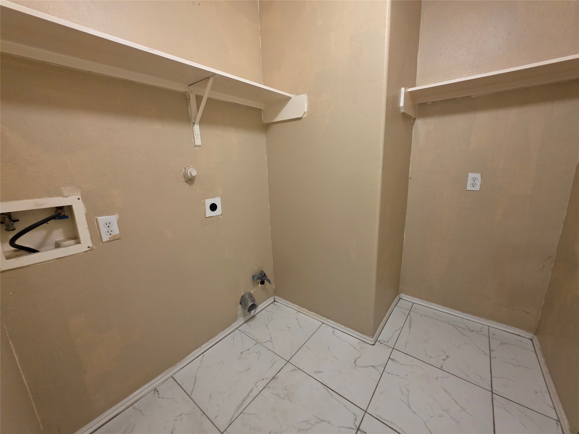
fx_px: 217
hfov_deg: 106.2
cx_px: 290
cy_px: 217
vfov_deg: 89.9
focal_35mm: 13
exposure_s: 1/60
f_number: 1.9
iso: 500
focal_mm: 2.2
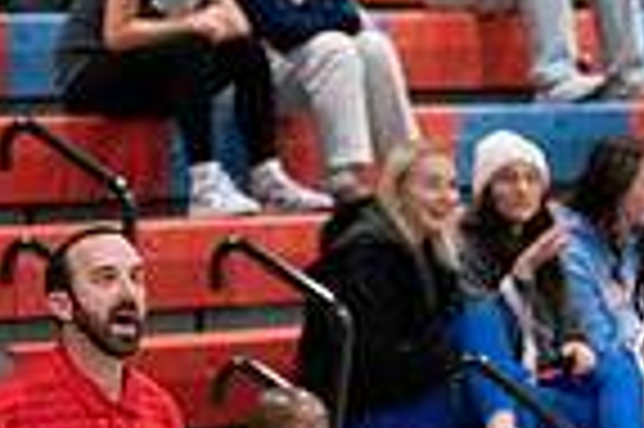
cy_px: 358
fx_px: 6522
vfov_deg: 3.8
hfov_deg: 5.6
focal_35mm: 365
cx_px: 707
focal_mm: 90
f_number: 2.8
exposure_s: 1/1000
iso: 6400
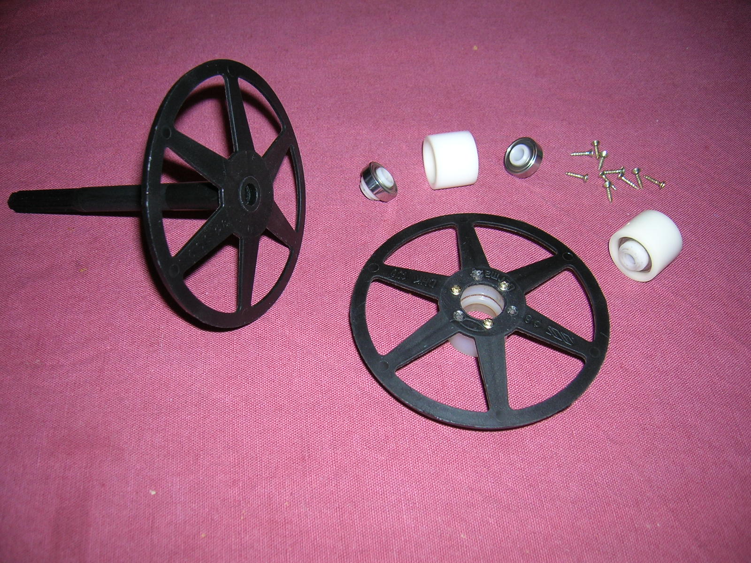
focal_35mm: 34
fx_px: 738
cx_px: 376
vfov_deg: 41.8
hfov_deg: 54.0
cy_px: 282
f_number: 2.9
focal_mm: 5.7
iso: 50
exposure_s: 1/60.1
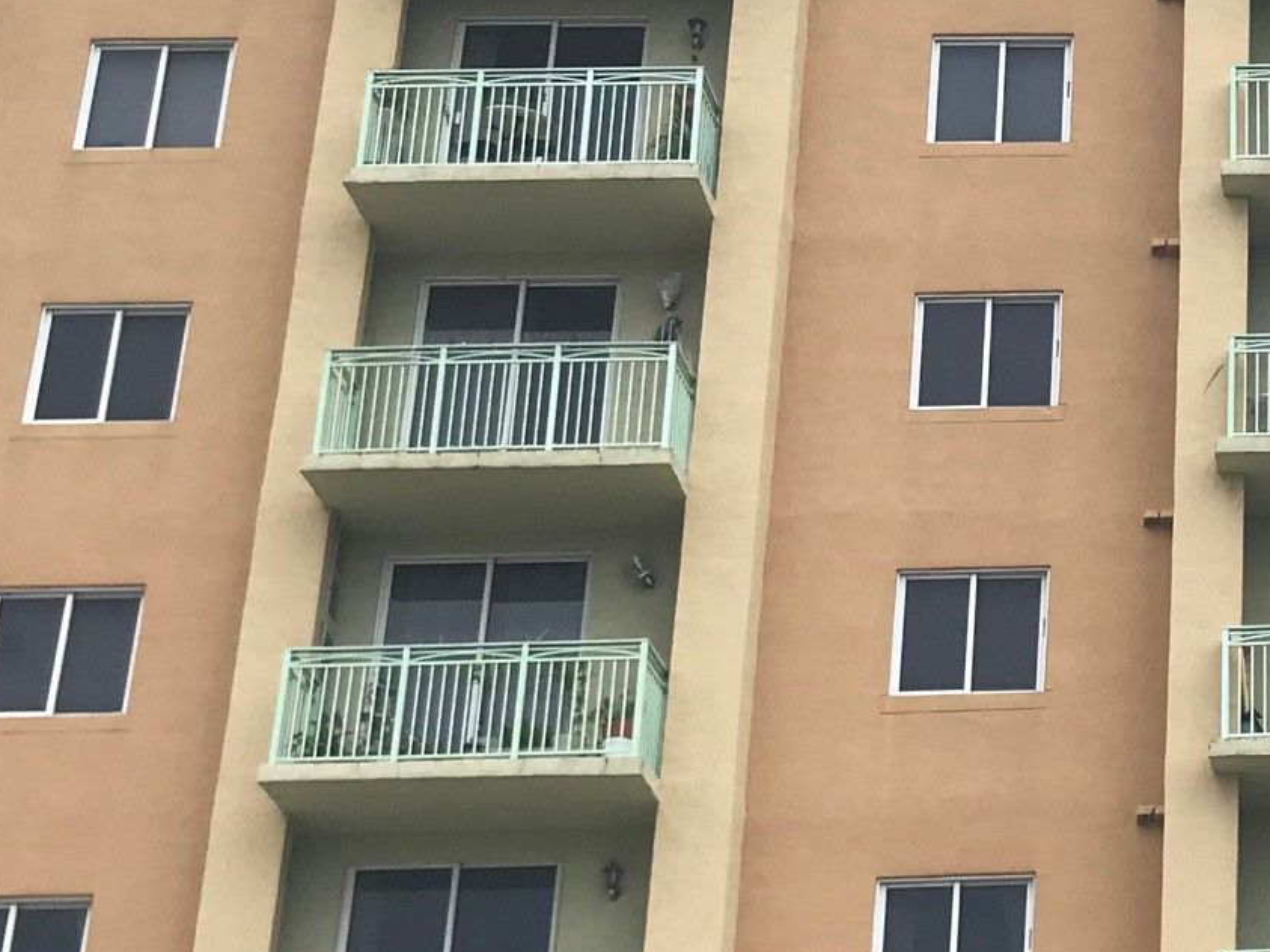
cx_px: 1702
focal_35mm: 93
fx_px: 3412
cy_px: 324
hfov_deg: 19.3
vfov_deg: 15.9
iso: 20
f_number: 1.8
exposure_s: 1/1294
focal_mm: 3.99
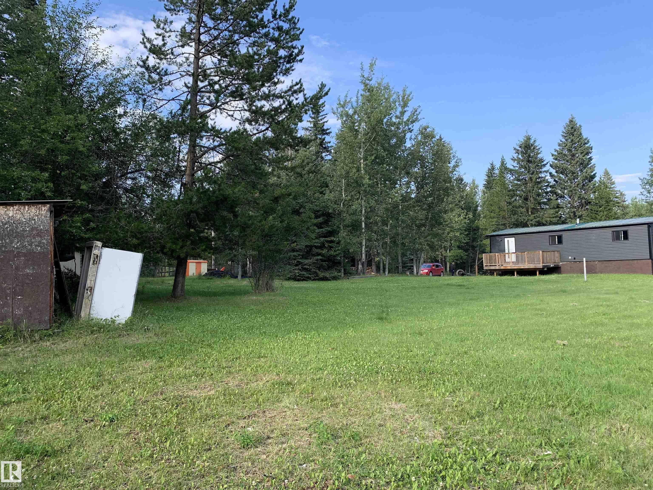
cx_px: 326
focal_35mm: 26
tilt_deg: +0.4
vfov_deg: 53.1
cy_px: 245
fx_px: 490
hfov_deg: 67.3
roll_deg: +2.1
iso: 25
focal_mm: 4.25
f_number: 1.8
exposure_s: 1/570
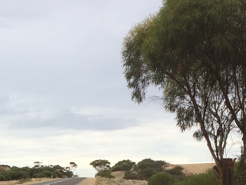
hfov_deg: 22.1
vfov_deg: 15.8
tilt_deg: -6.9
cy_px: 253
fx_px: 625
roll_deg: +0.1
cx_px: 70
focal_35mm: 88
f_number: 2.2
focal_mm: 4.15
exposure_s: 1/1414
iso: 32
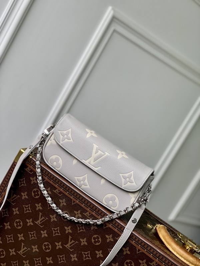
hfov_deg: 28.0
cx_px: 100
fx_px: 401
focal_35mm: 52
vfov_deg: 36.8
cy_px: 133
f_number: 2.4
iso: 32
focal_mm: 6
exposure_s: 1/122
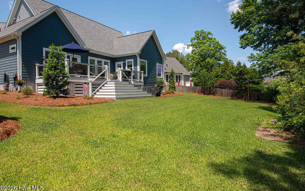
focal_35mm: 22
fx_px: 183
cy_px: 93
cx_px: 155
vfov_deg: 55.1
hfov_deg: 79.6
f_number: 8
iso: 320
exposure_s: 1/640
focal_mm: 21
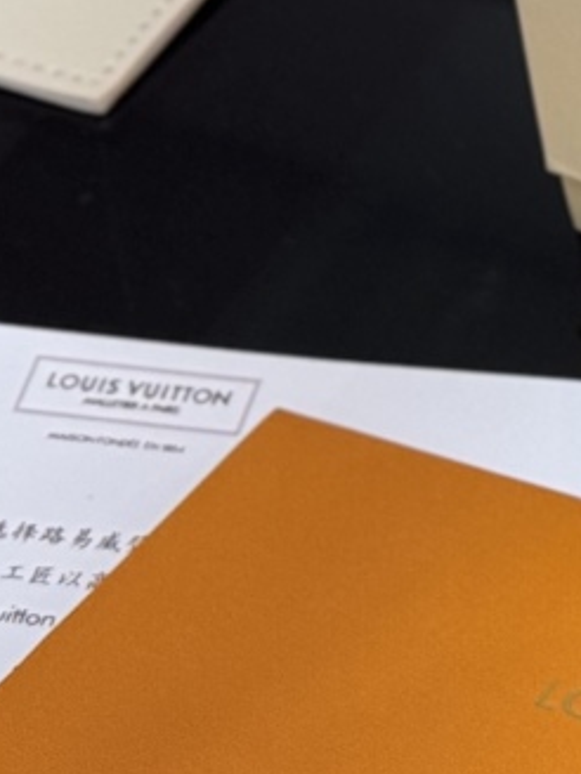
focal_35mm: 211
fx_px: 4722
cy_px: -302
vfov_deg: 9.2
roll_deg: -2.0
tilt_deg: -42.4
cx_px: 1630
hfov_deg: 6.5
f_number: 1.78
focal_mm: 6.76
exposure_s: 1/92
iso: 100
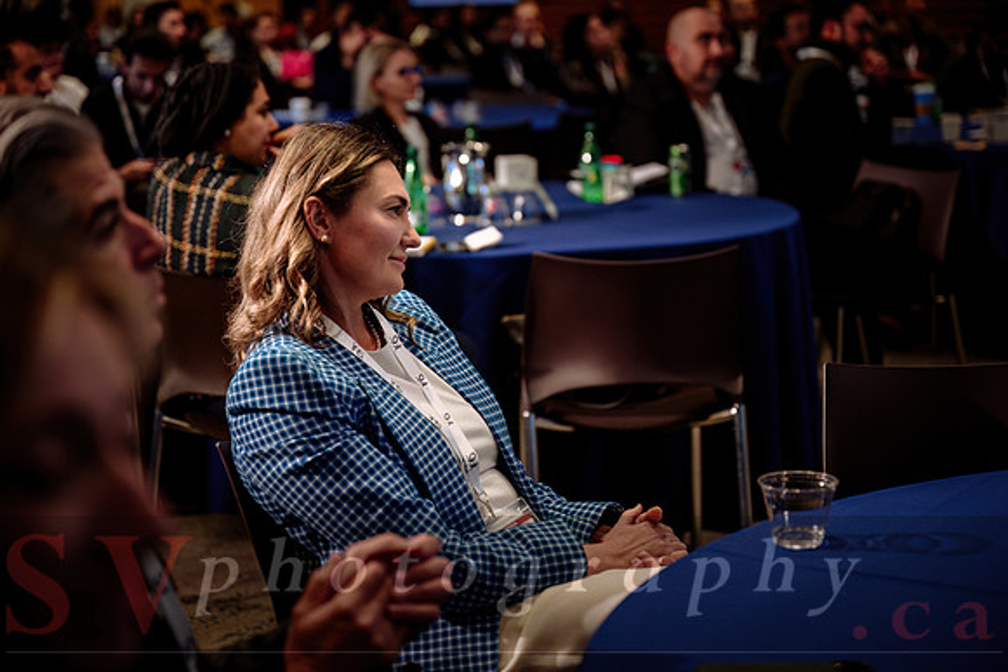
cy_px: 327
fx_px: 2012
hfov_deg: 28.1
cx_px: 517
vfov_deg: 19.0
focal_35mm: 72
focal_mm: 70
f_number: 2.8
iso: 640
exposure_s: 1/160
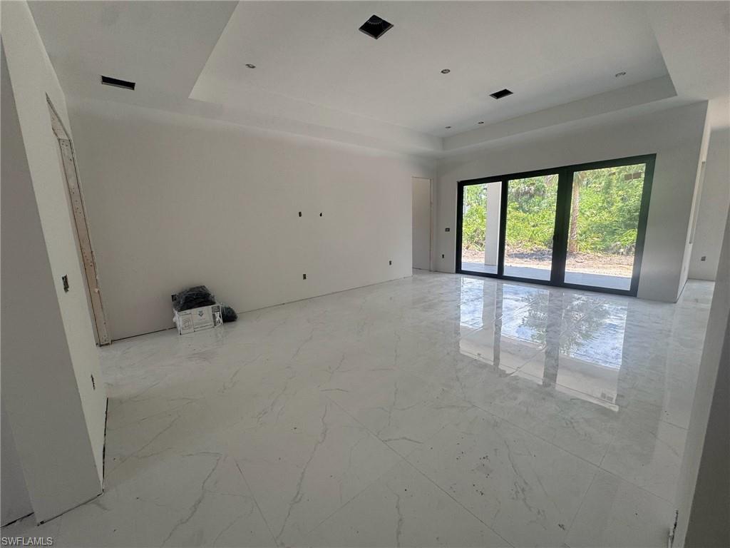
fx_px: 295
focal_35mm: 14
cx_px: 365
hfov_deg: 102.1
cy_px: 274
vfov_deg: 85.7
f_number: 2.2
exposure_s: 1/99
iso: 50
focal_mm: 2.22
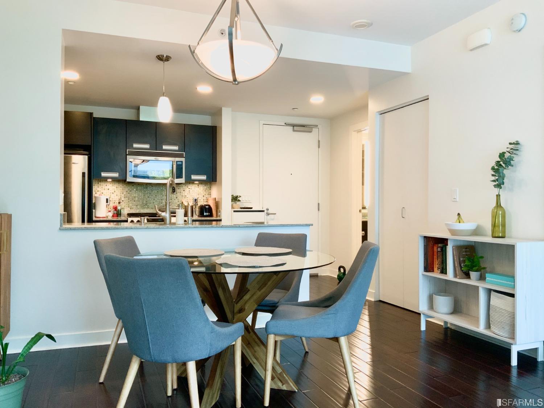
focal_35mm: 29
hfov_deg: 61.7
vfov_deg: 48.2
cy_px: 204
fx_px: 456
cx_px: 272
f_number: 1.8
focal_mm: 3
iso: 80
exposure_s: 1/60
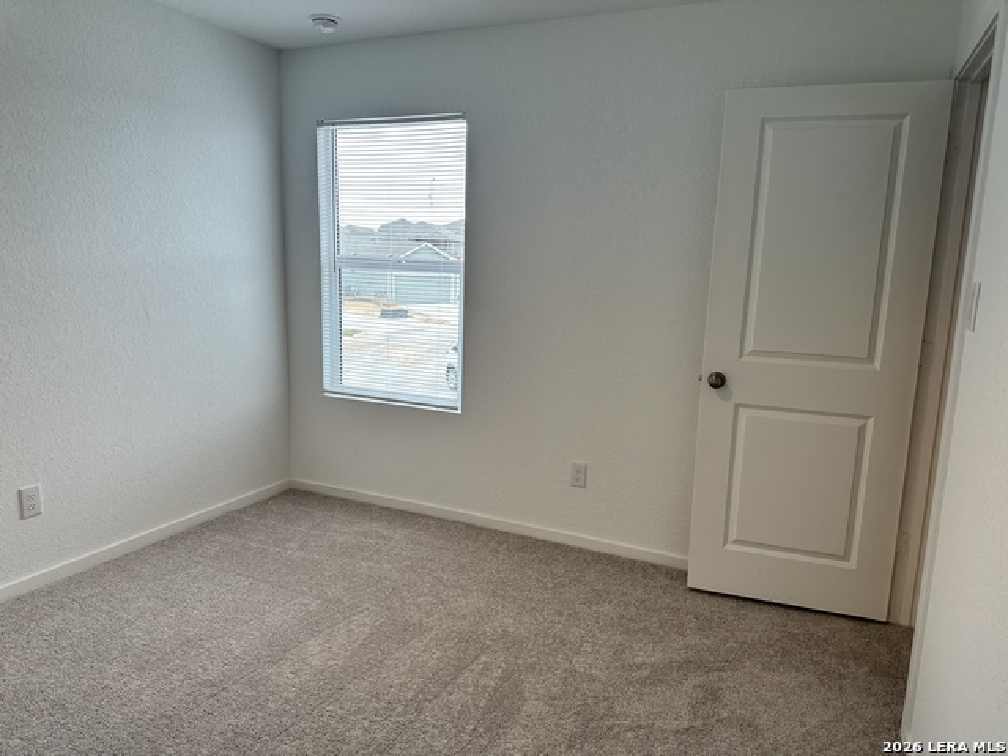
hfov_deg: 71.6
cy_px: 378
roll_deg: -2.1
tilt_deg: -9.0
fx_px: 699
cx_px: 504
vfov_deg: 56.8
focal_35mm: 24
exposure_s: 1/190
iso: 80
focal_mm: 6.86
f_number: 1.78
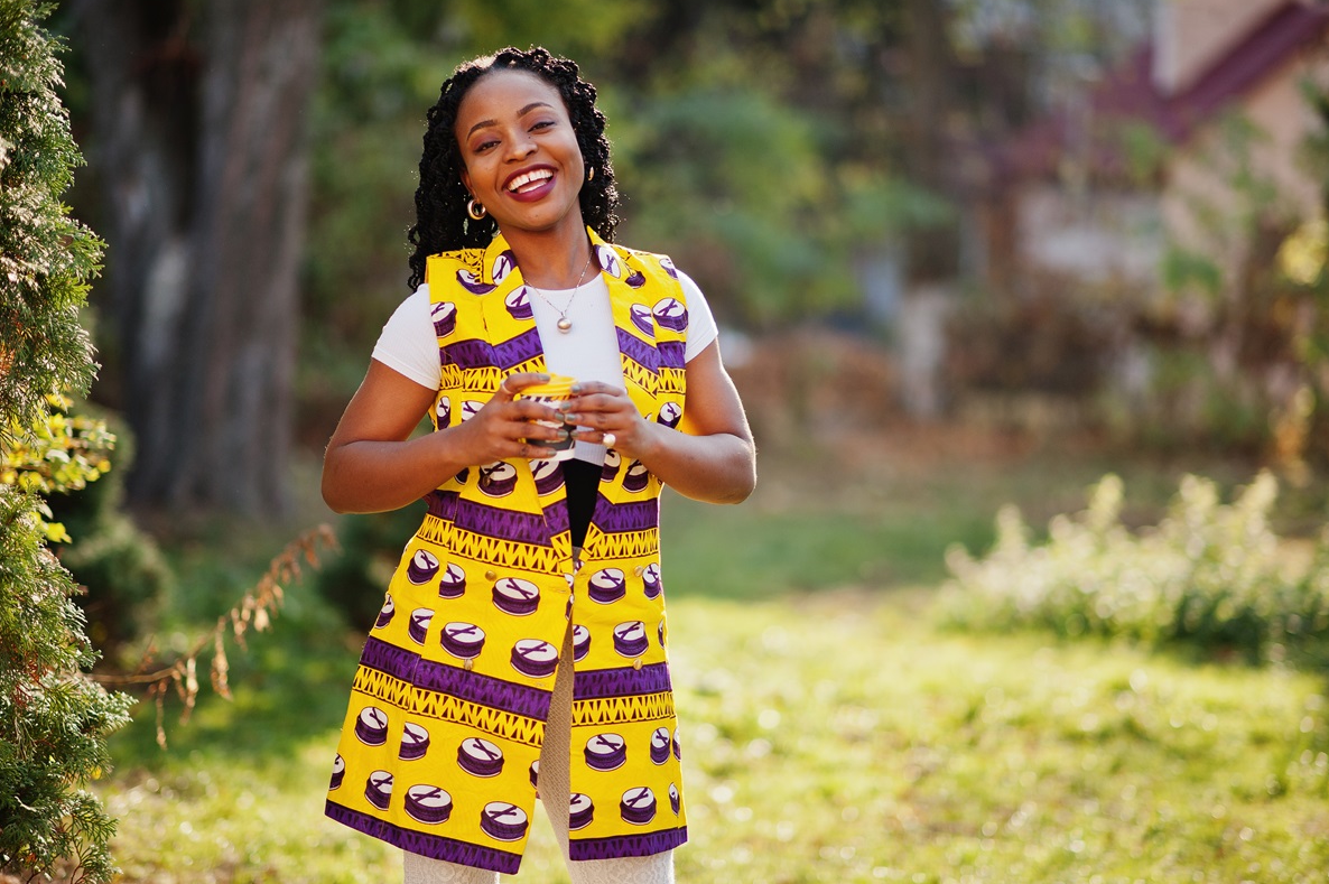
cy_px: 438
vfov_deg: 15.2
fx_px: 3320
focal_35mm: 90
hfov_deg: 22.6
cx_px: 650
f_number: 1.4
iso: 200
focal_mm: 85
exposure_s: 1/2000
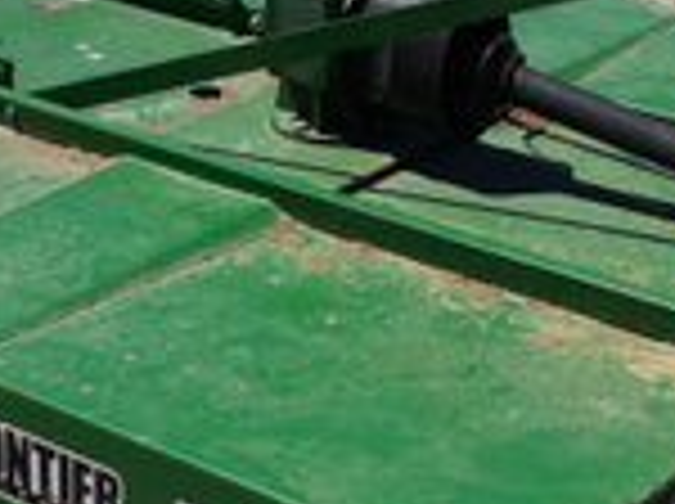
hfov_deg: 17.6
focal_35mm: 112
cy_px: 232
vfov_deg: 13.2
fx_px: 2180
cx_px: 382
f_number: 2.8
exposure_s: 1/2320
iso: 80
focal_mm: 3.85
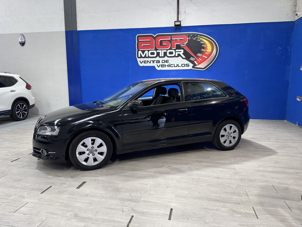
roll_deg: +1.6
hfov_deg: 71.6
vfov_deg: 56.8
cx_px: 151
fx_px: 209
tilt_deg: -7.6
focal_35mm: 24
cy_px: 114
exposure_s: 1/100
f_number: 1.78
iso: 160
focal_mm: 6.76
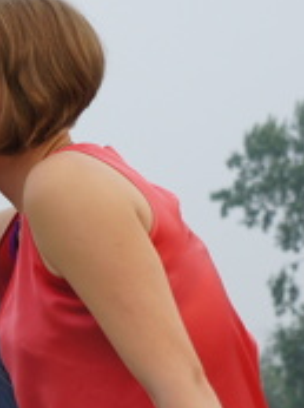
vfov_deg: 7.2
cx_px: -240
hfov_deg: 5.3
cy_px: 390
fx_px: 3240
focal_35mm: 276
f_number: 5.6
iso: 200
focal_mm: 55
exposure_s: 1/100
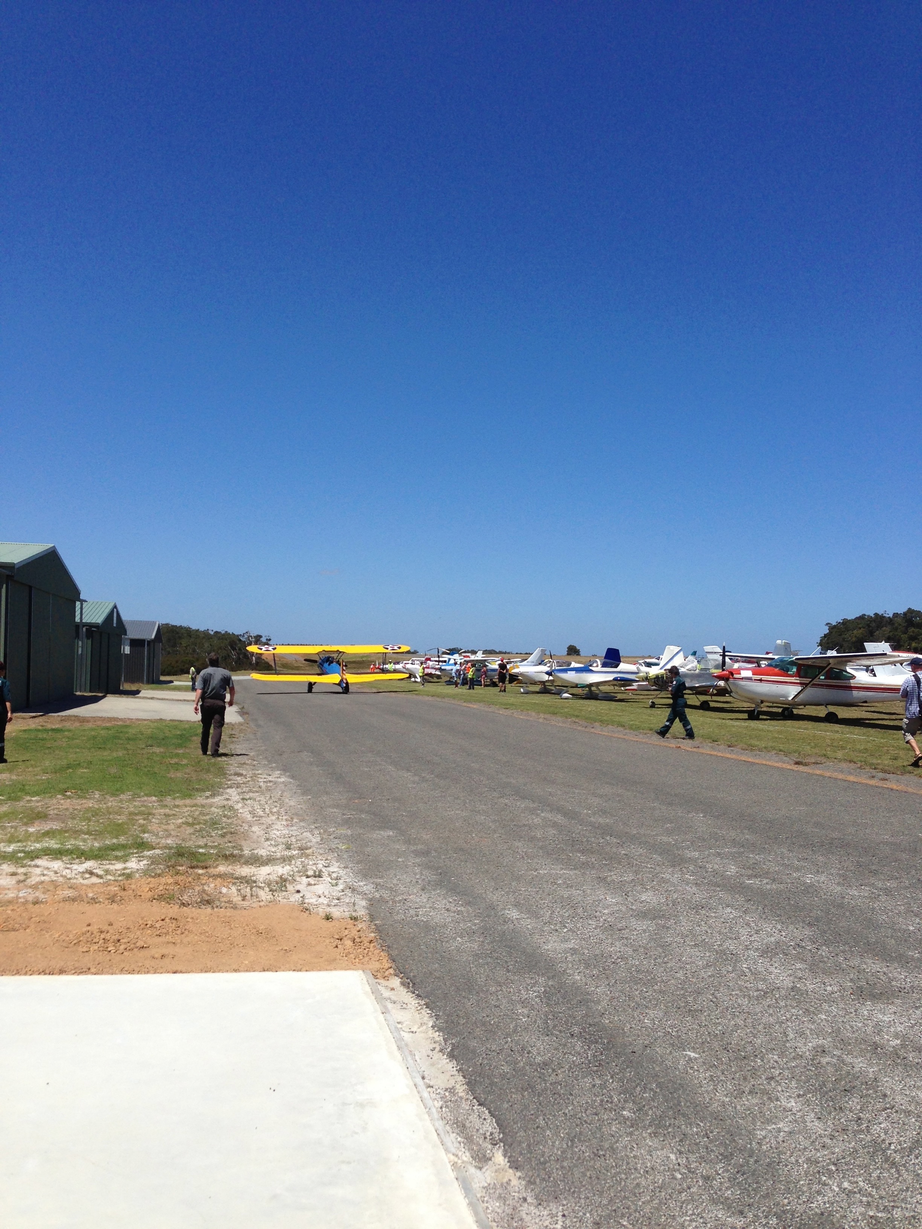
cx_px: 461
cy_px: 614
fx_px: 1172
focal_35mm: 33
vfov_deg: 55.4
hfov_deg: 42.9
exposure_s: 1/3012
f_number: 2.4
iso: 50
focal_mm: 4.13
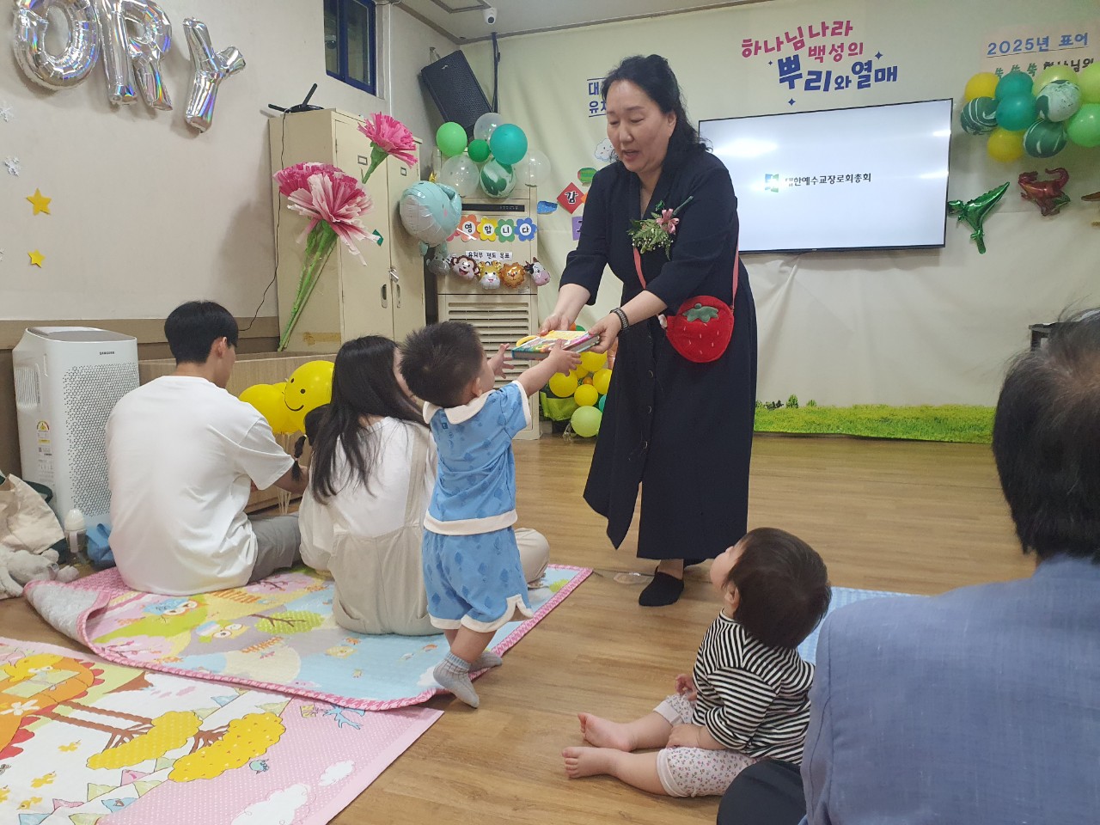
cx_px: 550
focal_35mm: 26
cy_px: 412
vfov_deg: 53.1
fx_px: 826
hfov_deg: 67.3
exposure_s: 1/60.2
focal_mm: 4.3
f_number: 2.4
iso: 160
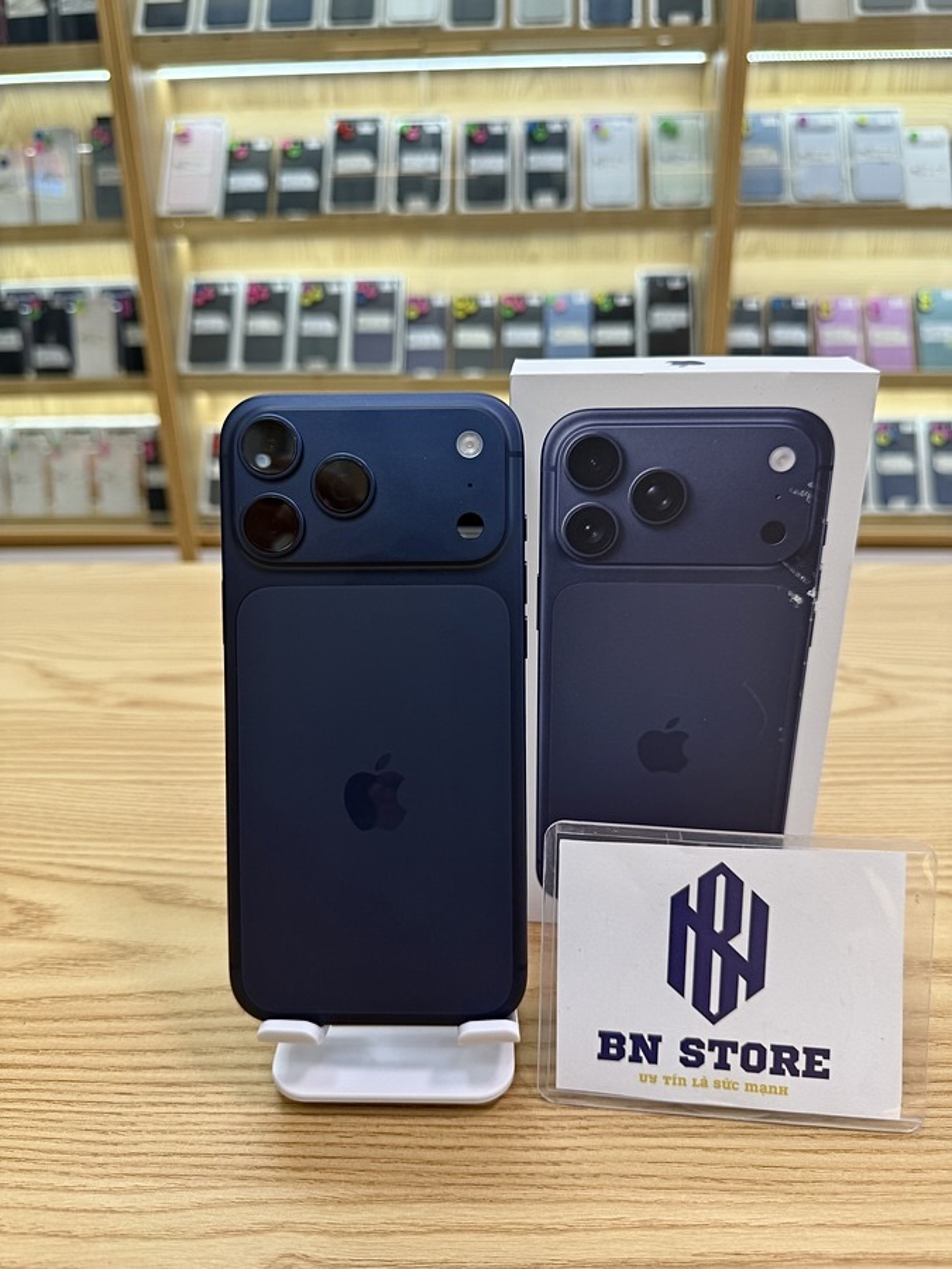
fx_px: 880
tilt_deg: -22.6
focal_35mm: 24
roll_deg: -0.3
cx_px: 476
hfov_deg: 56.8
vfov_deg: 71.6
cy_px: 634
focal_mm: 6.76
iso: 80
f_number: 1.78
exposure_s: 1/120
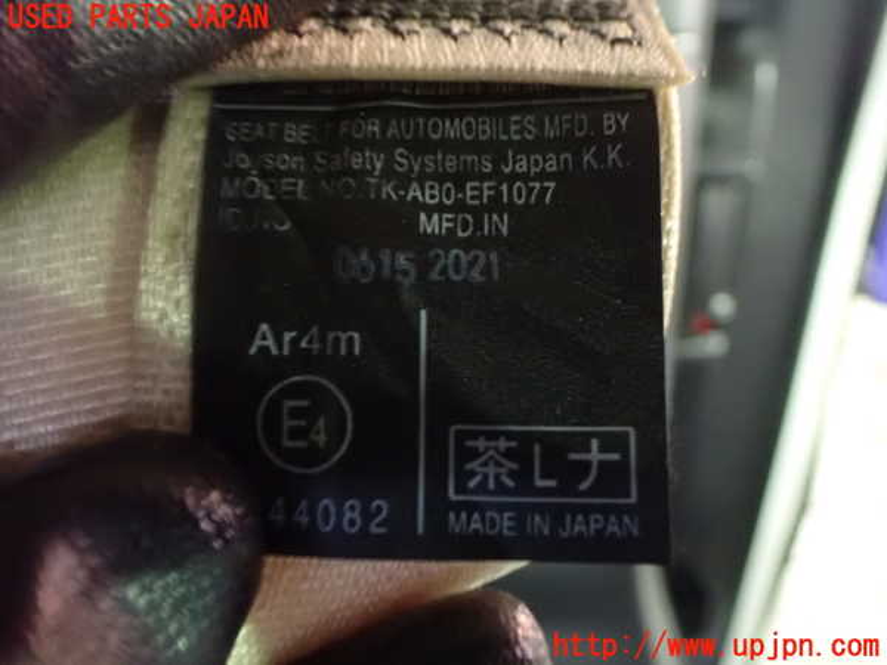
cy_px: 332
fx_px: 769
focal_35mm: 30
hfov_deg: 60.0
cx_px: 444
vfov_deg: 46.8
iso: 1600
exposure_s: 1/8
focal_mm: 5.4
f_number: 2.3
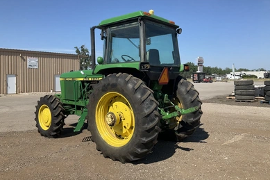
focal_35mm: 31
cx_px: 136
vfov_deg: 42.3
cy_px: 83
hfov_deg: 60.3
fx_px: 232
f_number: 1.8
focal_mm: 3
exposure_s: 1/1848
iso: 25
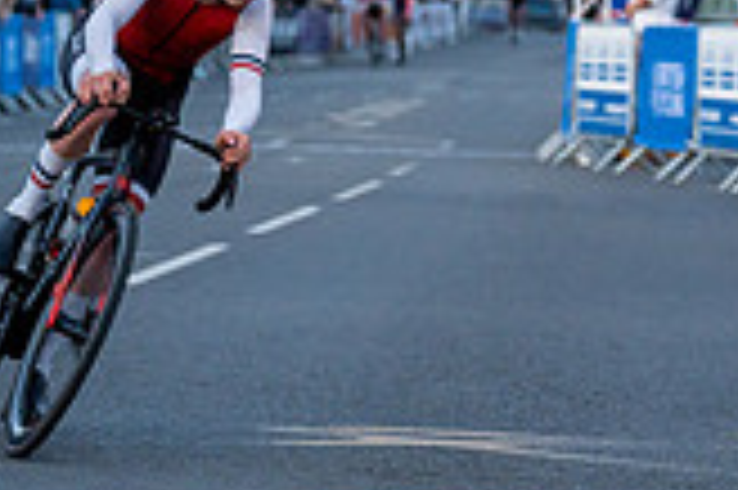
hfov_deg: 6.8
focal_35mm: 305
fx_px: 6246
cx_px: 122
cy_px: 236
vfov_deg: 4.5
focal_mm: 86
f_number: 3.2
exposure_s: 1/640
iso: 1000
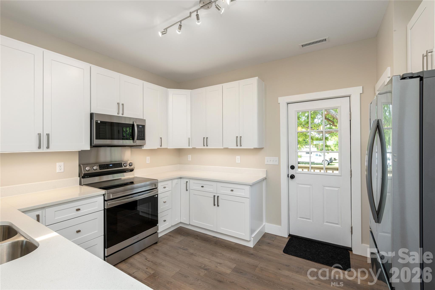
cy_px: 145
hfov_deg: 98.5
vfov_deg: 75.6
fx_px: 187
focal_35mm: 16
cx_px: 218
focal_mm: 15.5
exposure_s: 1/100
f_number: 7.1
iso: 320
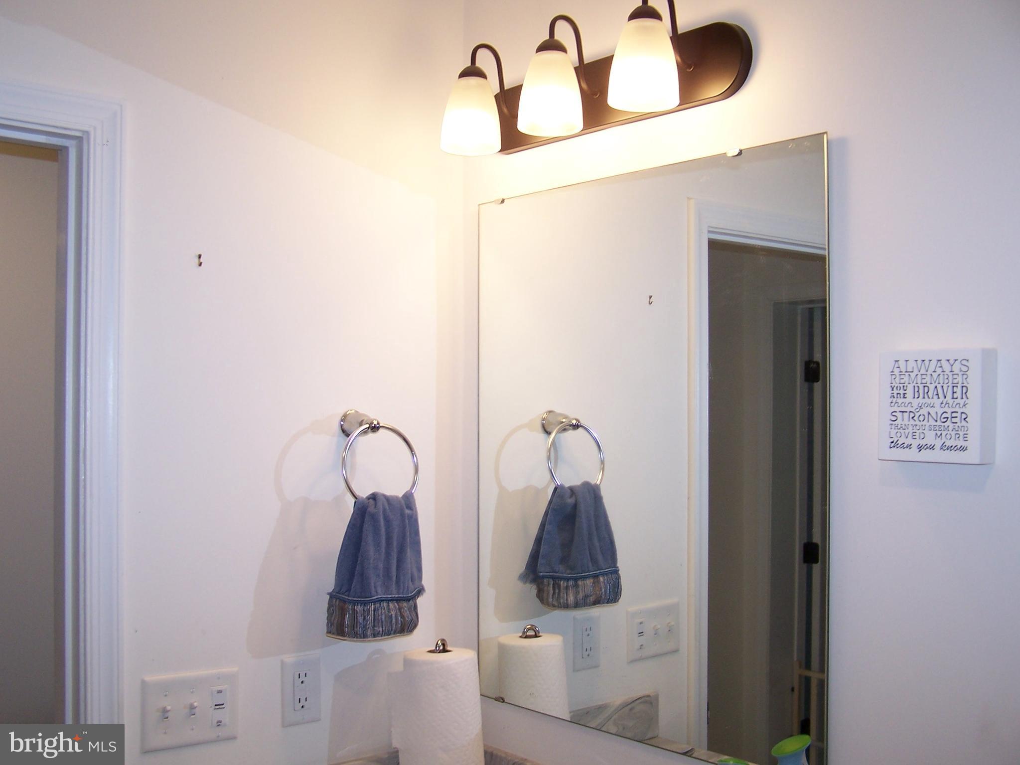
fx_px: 1120
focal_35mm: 38
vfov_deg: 37.7
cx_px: 510
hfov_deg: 49.0
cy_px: 382
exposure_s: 1/60
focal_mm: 6.3
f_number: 2.8
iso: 80
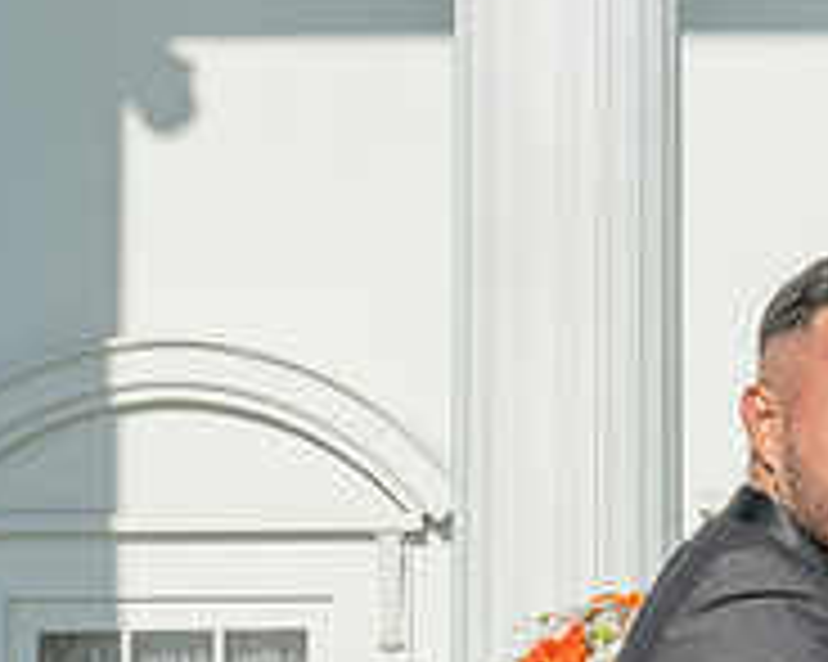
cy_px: 244
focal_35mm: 262
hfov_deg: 7.3
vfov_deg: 5.9
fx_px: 6417
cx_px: 1213
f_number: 16
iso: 200
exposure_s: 1/200
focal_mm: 52
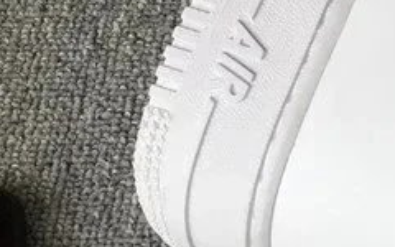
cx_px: 713
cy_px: -144
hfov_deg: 14.8
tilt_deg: -58.6
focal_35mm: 123
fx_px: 1324
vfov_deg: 10.2
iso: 32
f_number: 2.4
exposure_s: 1/100
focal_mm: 3.3
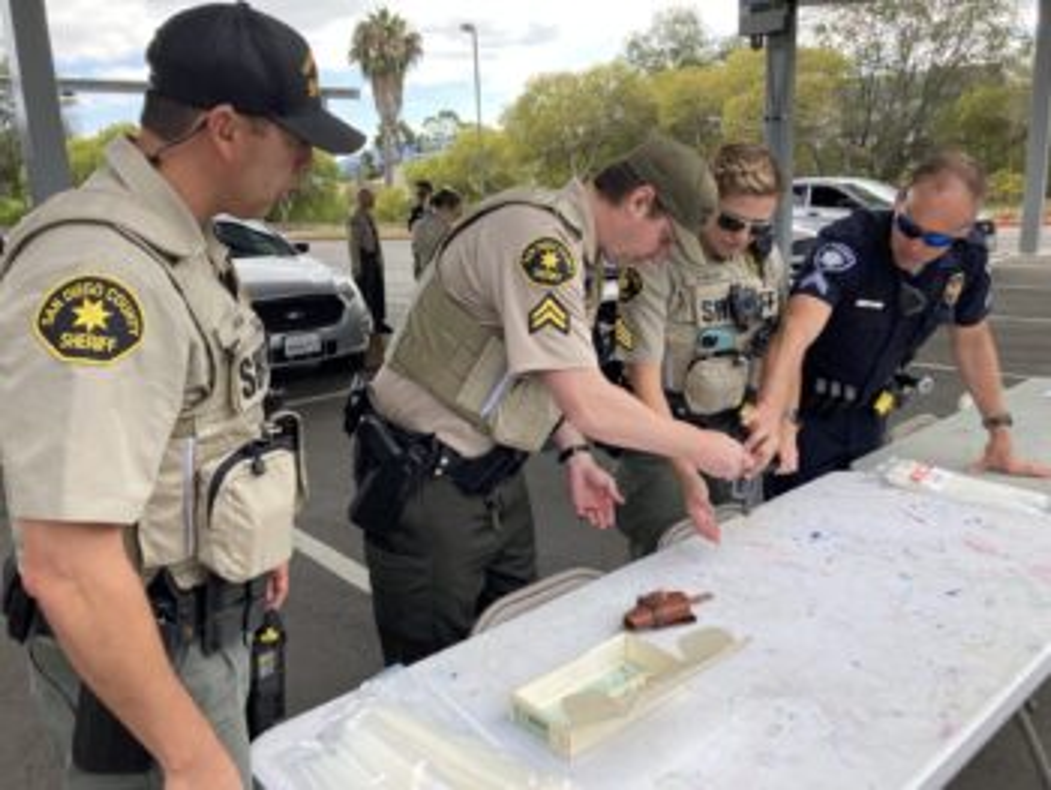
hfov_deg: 63.4
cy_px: 395
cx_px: 526
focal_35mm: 28
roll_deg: +2.7
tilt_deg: -13.3
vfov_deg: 49.8
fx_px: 851
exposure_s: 1/363
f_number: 1.8
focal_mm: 3.99
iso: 20
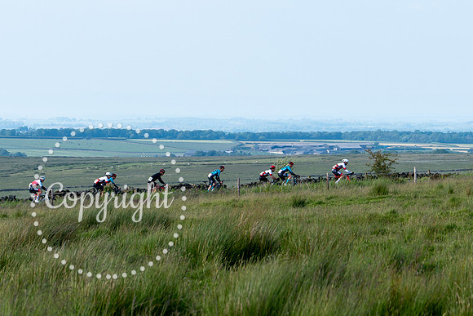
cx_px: 321
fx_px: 2374
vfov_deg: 7.6
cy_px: -16
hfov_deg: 11.4
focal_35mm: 181
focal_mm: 86
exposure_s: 1/320
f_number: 6.3
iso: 200
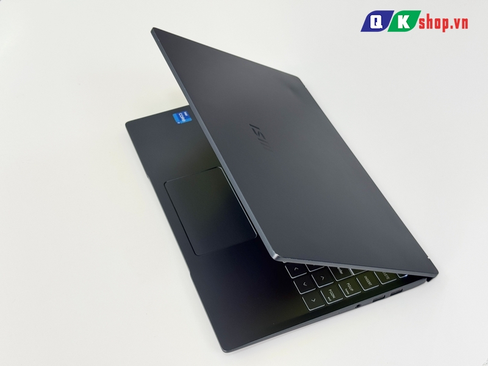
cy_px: 183
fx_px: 677
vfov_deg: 30.3
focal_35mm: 48
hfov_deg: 39.7
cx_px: 244
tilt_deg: -50.0
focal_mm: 6.76
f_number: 1.78
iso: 64
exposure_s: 1/121
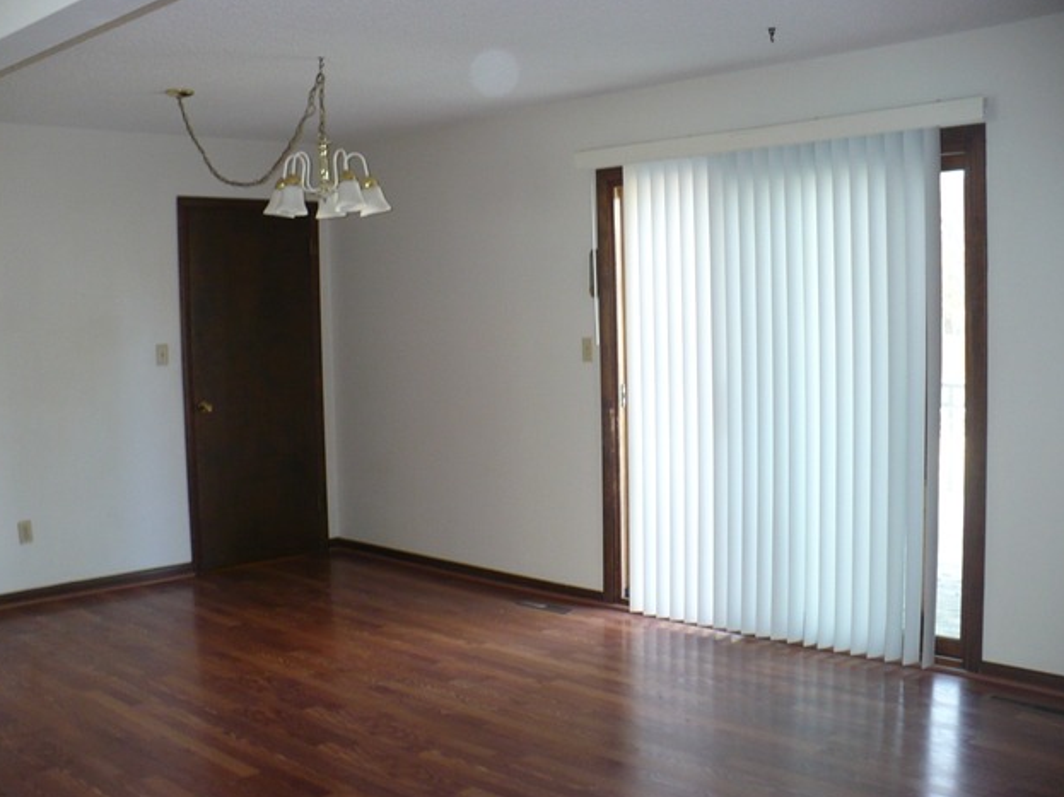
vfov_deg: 37.7
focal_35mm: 38
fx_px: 1168
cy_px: 398
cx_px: 523
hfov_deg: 49.0
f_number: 2.8
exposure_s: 1/30
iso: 160
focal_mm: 6.1
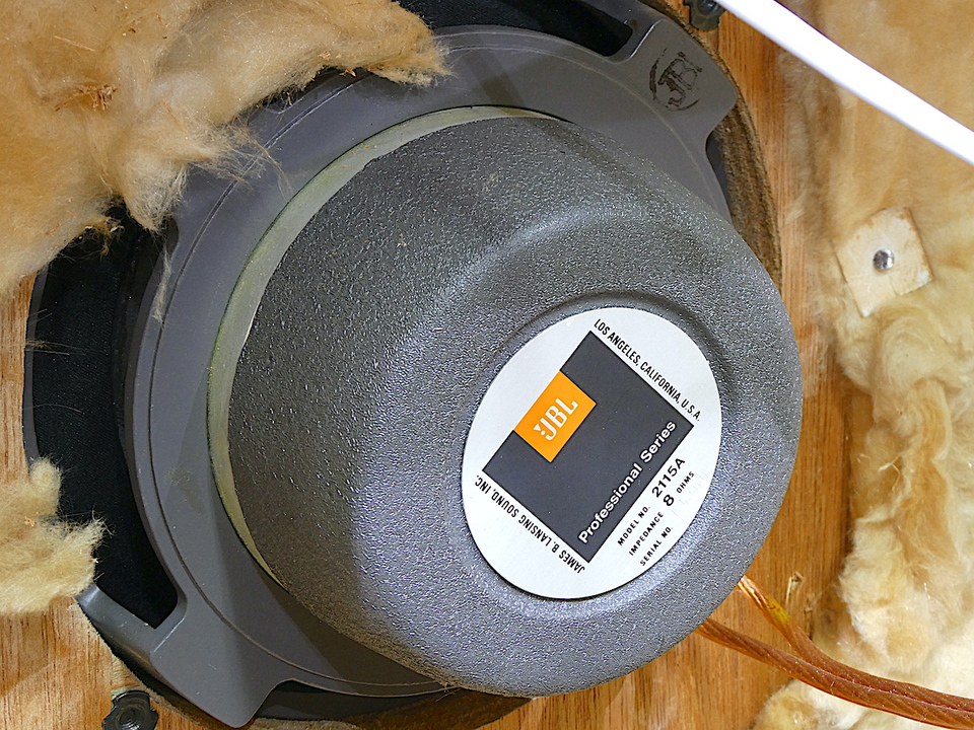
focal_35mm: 124
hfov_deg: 15.9
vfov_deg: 12.0
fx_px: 3489
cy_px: 365
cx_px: 487
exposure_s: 1.3
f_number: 5.2
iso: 200
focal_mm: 22.3
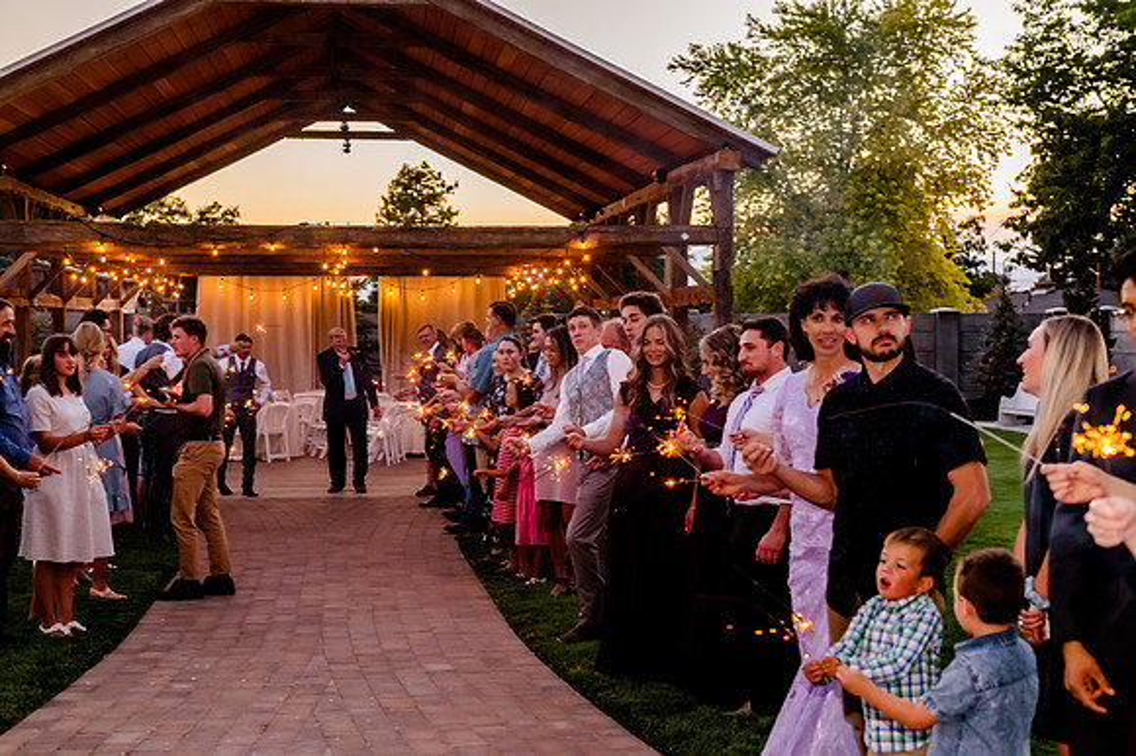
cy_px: 378
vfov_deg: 24.2
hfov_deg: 35.7
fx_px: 1766
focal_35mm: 56
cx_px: 568
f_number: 5
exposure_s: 1/200
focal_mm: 56
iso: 1600
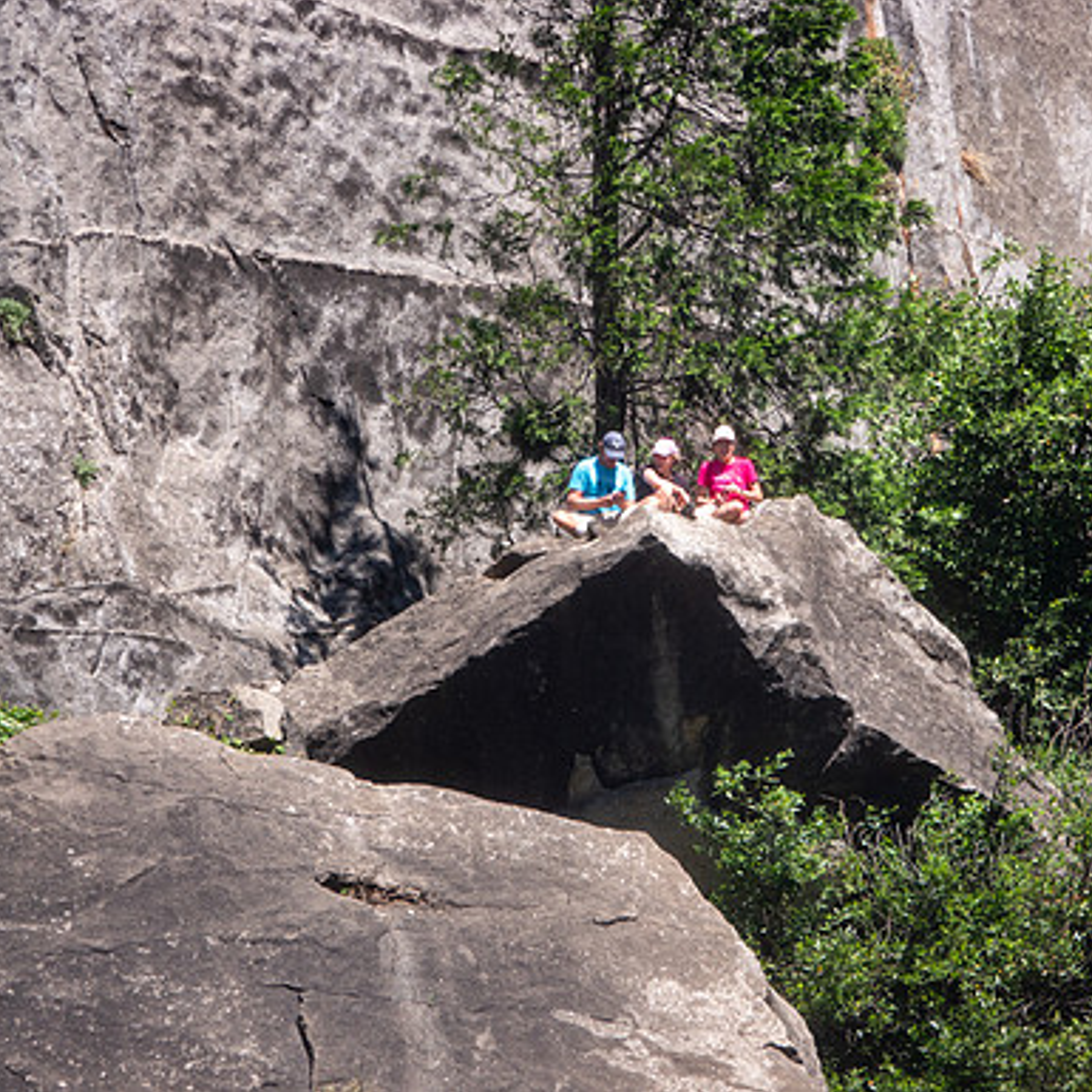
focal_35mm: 769
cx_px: 678
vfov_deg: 2.3
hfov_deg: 2.3
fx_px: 27446
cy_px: 546
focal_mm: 220
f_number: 4
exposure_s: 1/500
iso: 125
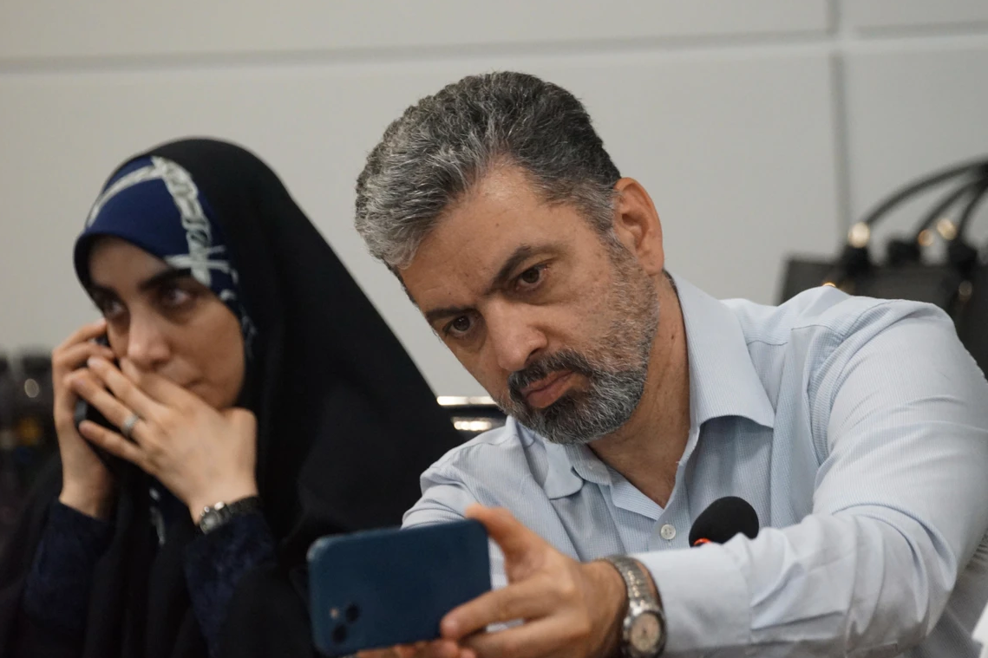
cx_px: 516
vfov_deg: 4.7
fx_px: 8094
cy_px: 322
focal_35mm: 295
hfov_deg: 7.0
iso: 6400
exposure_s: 1/160
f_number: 5.6
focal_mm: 280
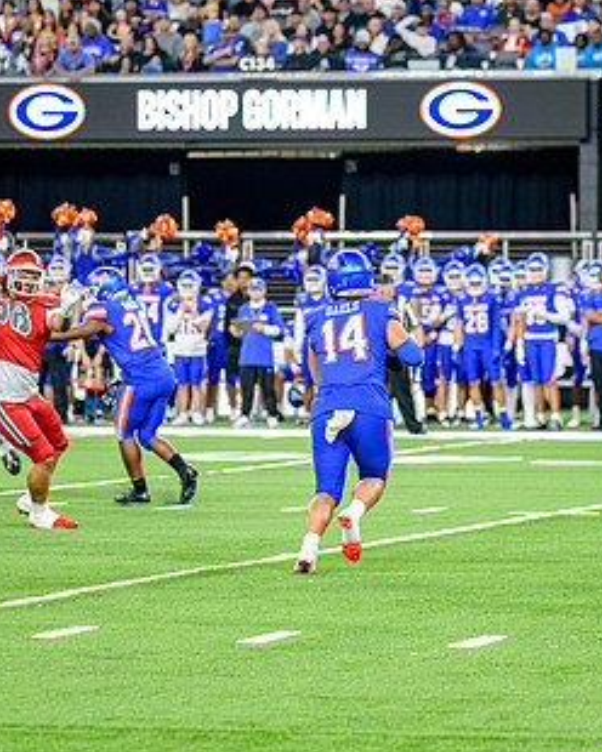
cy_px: 319
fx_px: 5278
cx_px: 328
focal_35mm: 237
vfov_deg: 8.2
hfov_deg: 6.5
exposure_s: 1/400
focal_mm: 135
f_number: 2.8
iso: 1250
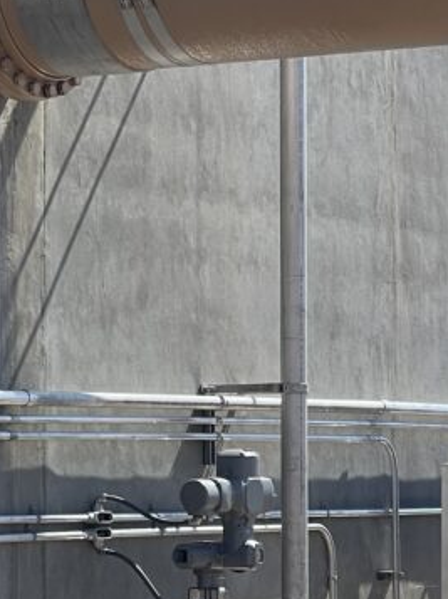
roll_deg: +0.2
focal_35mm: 184
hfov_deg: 8.0
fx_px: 3181
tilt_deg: +6.6
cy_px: 179
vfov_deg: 10.7
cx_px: 64
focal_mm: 7.5
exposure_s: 1/809
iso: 20
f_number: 2.2
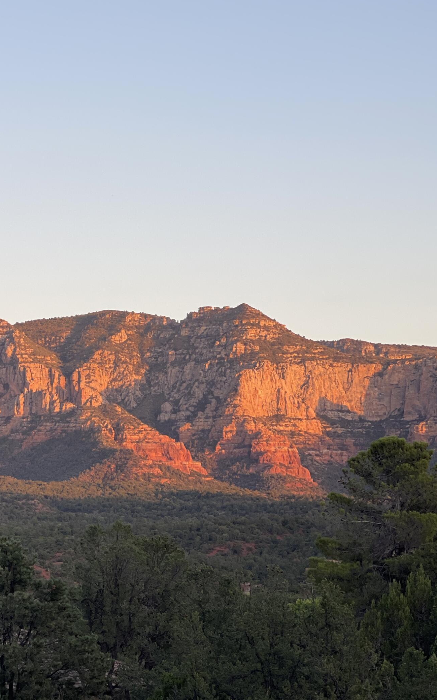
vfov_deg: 21.2
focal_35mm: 98
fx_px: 1868
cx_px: -57
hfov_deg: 13.1
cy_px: 357
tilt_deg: +5.5
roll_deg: -0.6
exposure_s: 1/121
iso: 25
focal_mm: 7.5
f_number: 2.2
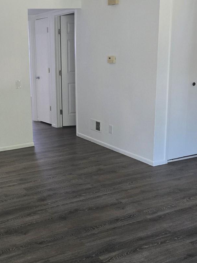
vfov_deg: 41.2
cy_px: 129
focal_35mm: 46
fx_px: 349
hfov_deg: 30.5
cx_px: 30
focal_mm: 5.4
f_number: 1.8
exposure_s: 1/120
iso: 400
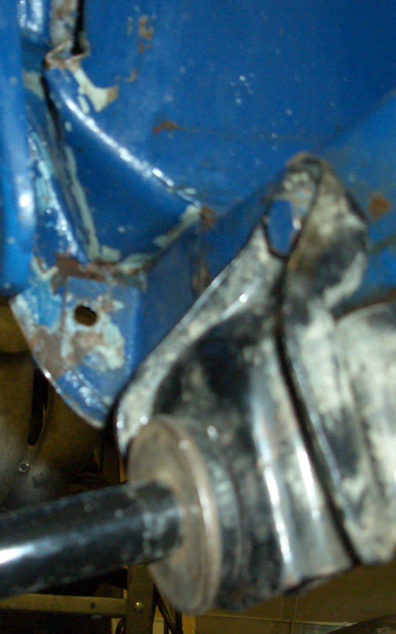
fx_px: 1209
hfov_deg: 18.6
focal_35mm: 70
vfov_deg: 29.4
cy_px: 315
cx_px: 168
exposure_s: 1/60
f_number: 3.1
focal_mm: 8.2
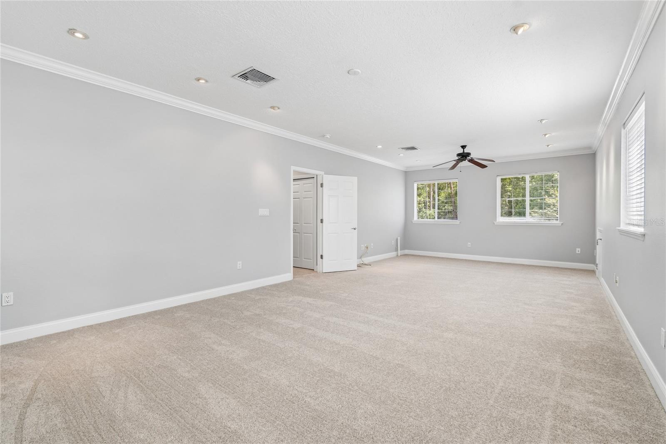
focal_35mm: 15
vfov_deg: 77.3
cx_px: 333
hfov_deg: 100.4
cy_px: 222
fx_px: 277
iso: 100
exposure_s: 1/13
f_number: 7.1
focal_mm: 10
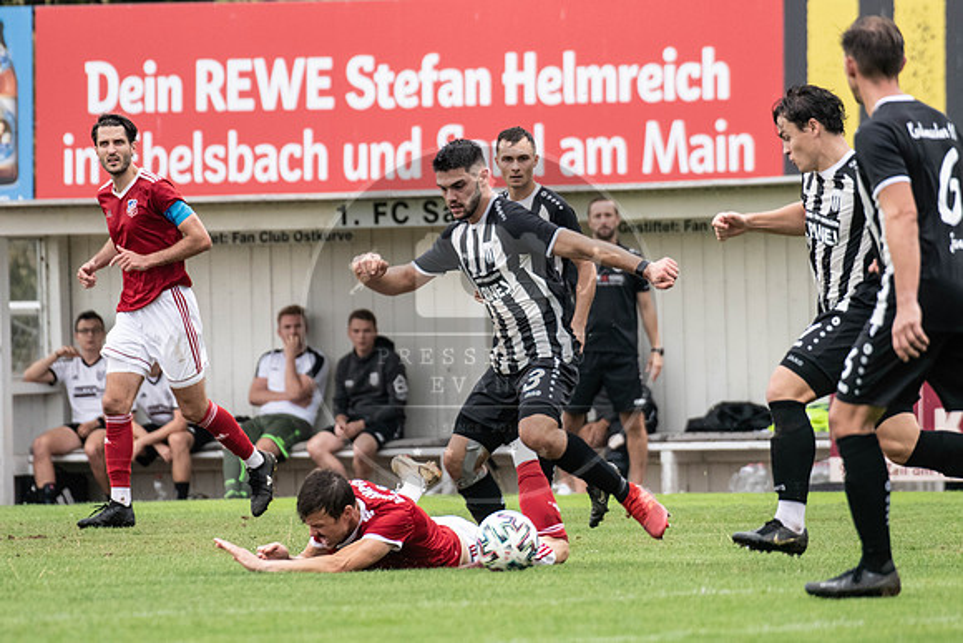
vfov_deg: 2.7
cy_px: 276
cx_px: 492
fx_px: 13427
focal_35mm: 502
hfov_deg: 4.1
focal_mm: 360
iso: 1600
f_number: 5.6
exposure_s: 1/1600
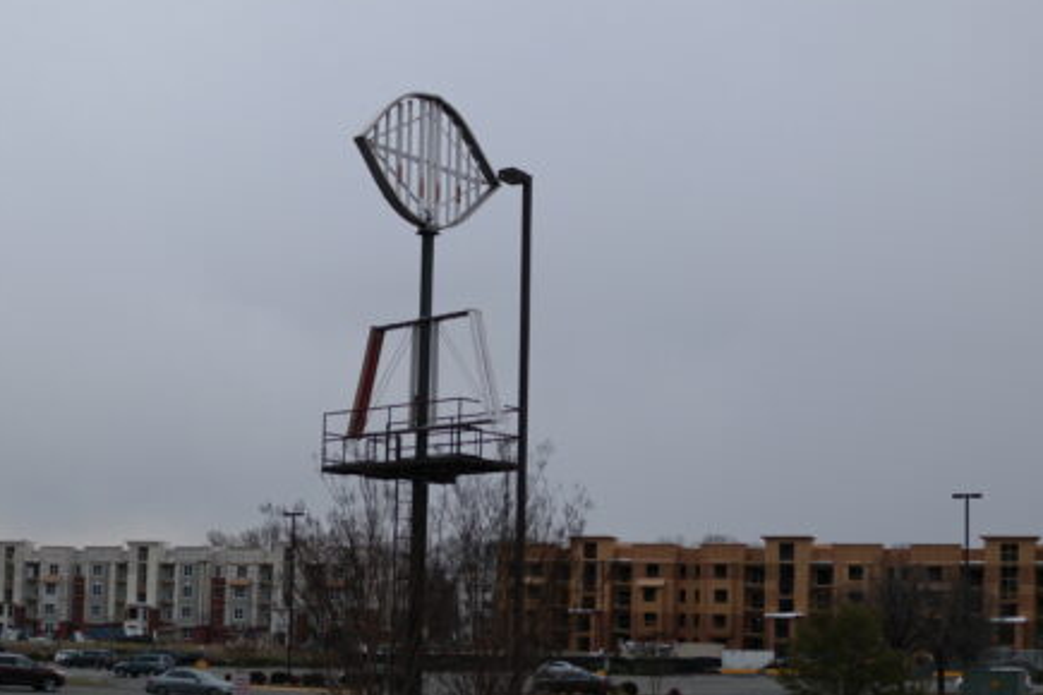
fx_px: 1535
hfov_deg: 37.4
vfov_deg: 25.2
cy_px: 522
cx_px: 415
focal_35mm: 53
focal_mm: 20
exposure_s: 1/80
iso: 200
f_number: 3.5
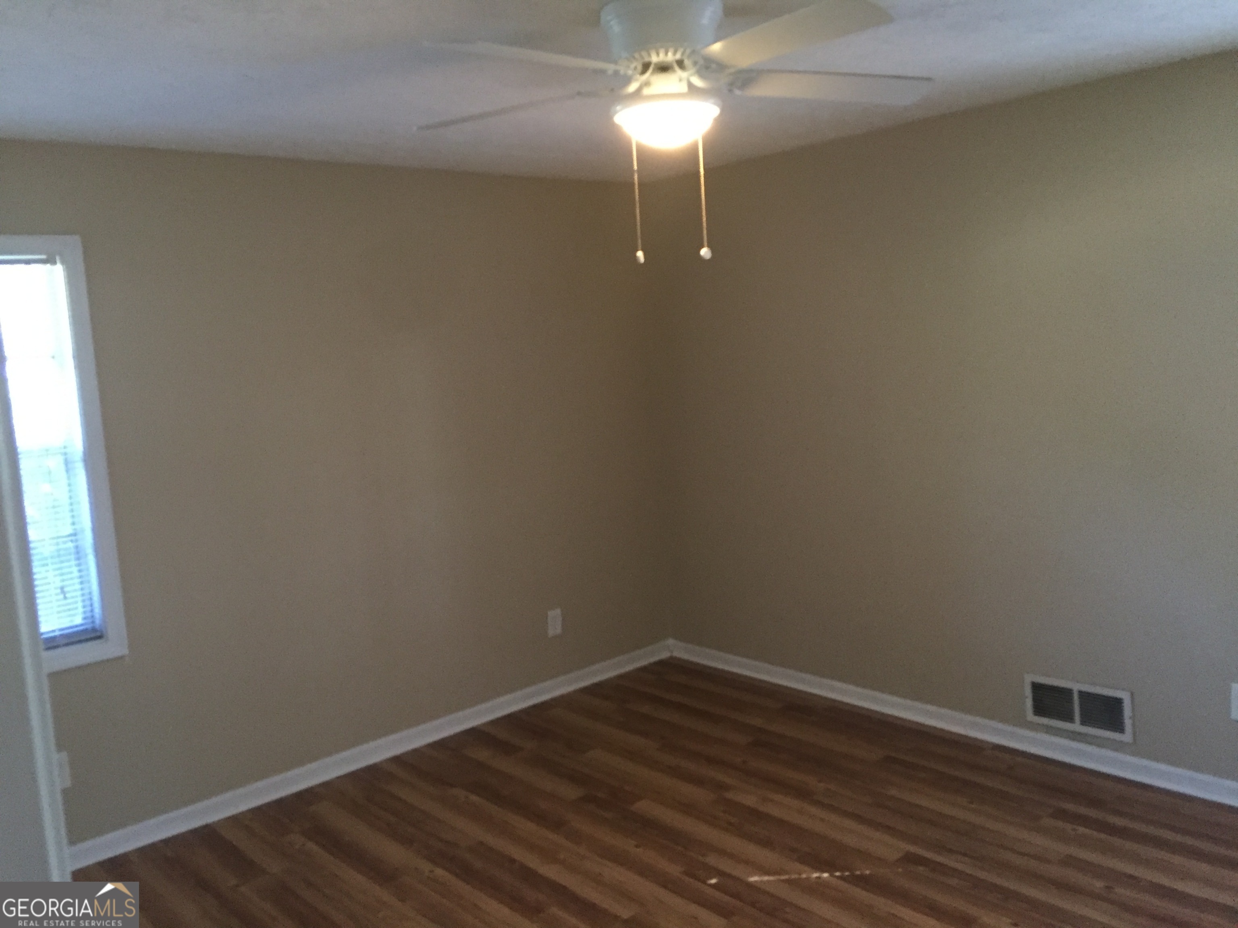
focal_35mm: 29
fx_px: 1037
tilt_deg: -6.1
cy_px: 464
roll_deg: +3.9
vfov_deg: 48.2
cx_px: 619
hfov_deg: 61.7
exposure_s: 1/30
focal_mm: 4.15
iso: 250
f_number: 2.2
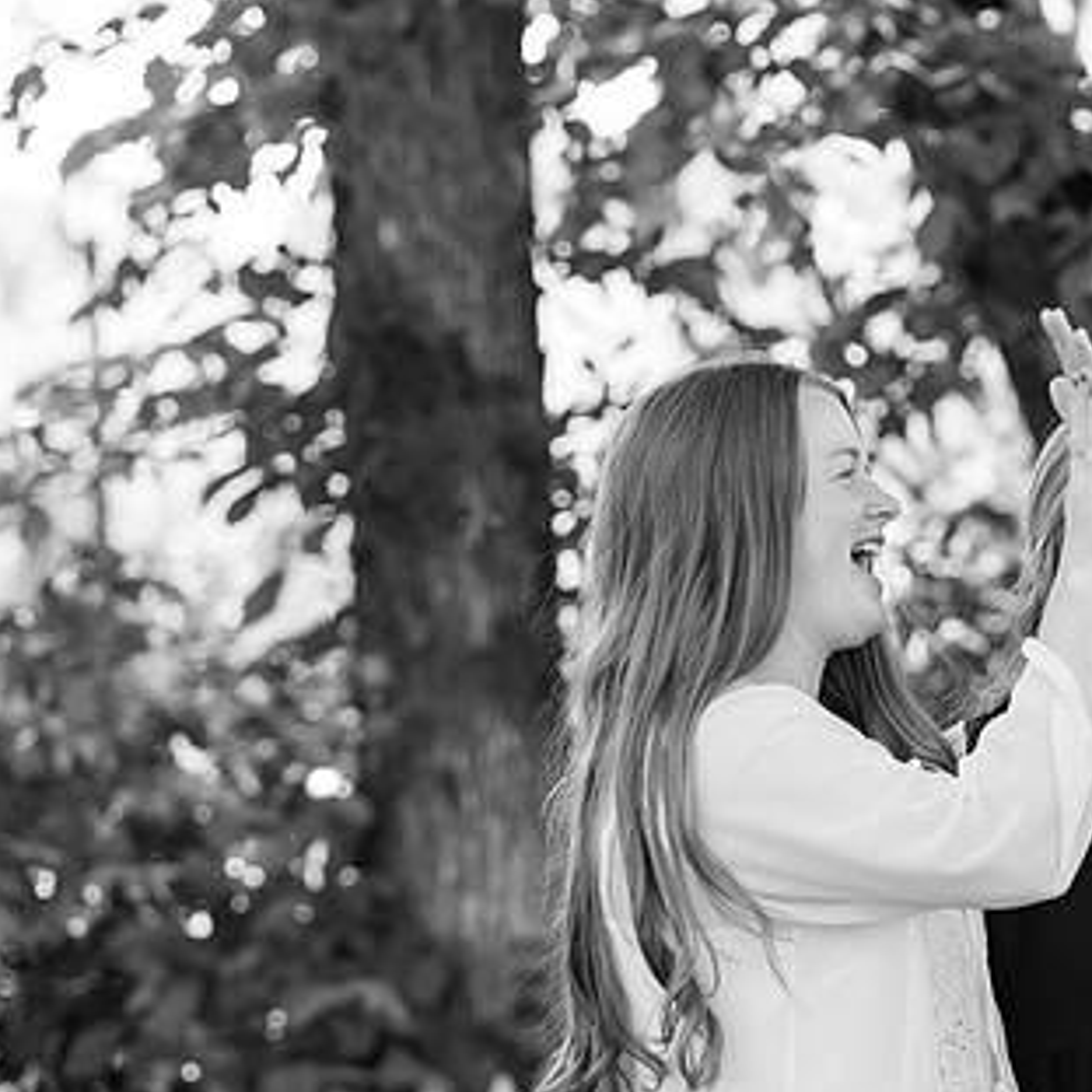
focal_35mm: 218
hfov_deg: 8.0
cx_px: 970
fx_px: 7780
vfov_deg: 8.0
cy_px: 639
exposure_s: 1/200
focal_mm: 138
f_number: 4
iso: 250
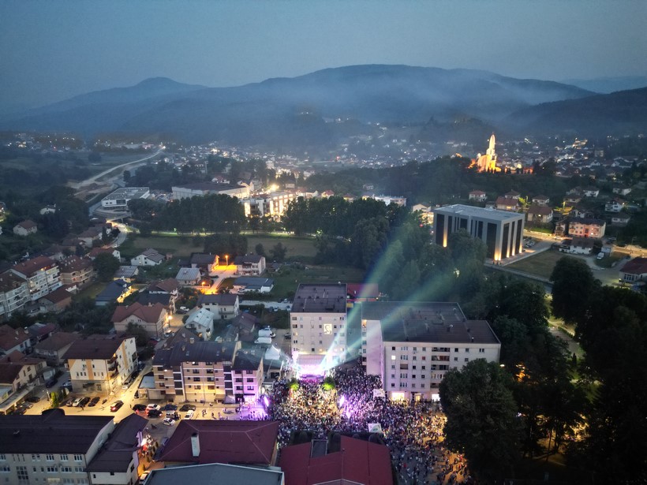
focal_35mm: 24
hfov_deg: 71.6
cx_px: 324
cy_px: 242
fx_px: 449
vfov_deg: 56.8
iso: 1210
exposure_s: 1/8
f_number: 1.7
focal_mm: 6.72
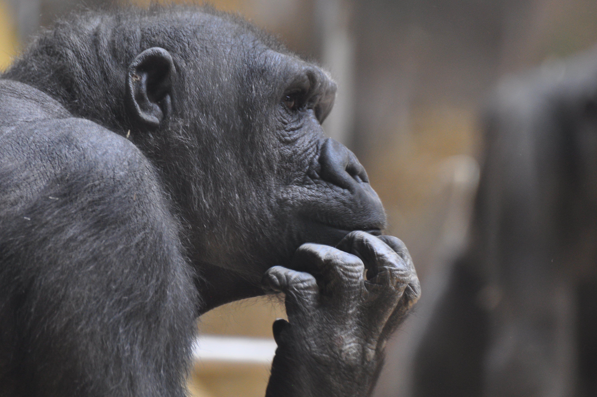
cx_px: 298
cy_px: 198
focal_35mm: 405
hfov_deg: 5.1
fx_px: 6708
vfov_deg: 3.4
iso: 500
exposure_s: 1/30
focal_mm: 270
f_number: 5.6
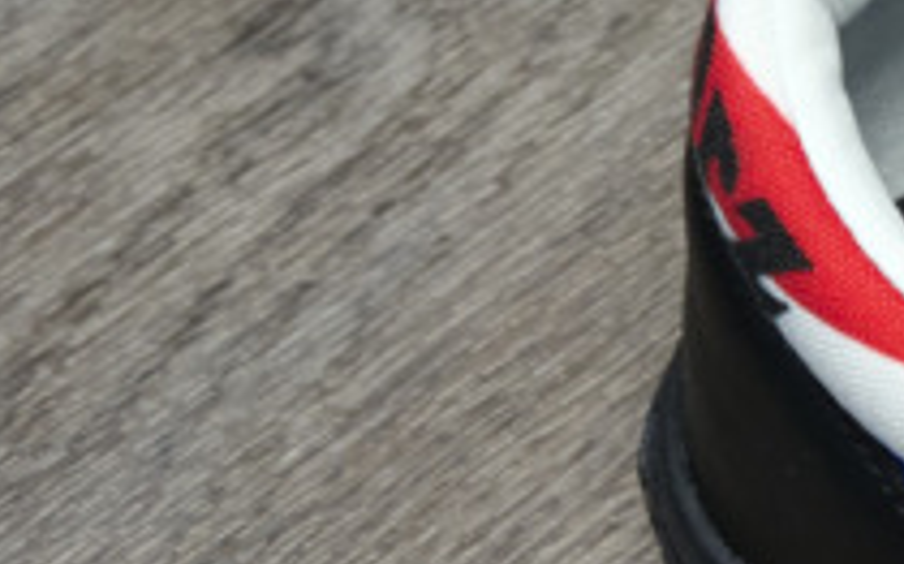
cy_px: -50
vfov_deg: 6.2
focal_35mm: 211
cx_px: 2273
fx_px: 5196
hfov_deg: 8.9
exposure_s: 1/40
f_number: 5.6
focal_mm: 35
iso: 800
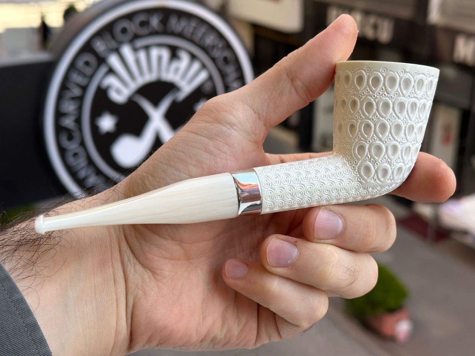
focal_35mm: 48
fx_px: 659
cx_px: 238
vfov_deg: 30.3
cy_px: 178
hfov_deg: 39.7
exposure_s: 1/473
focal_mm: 6.86
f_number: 1.78
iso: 64
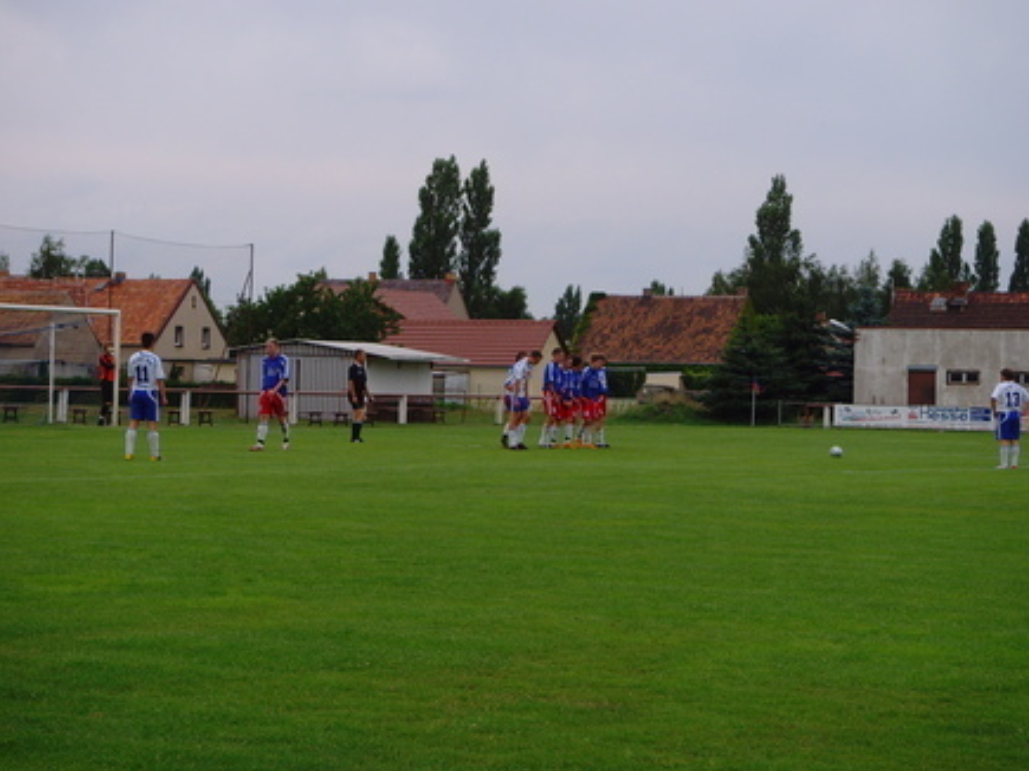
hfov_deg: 21.3
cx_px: 511
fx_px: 2734
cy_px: 368
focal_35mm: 92
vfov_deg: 16.1
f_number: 4.2
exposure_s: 1/250
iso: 80
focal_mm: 13.7
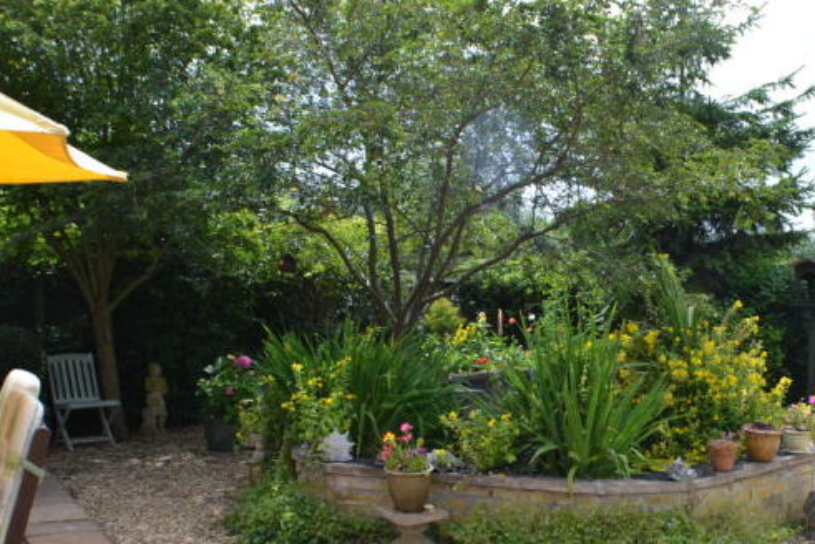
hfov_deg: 40.7
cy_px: 351
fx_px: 1087
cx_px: 524
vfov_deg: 28.0
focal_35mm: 48
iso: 100
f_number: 6.3
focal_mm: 24
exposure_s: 1/160
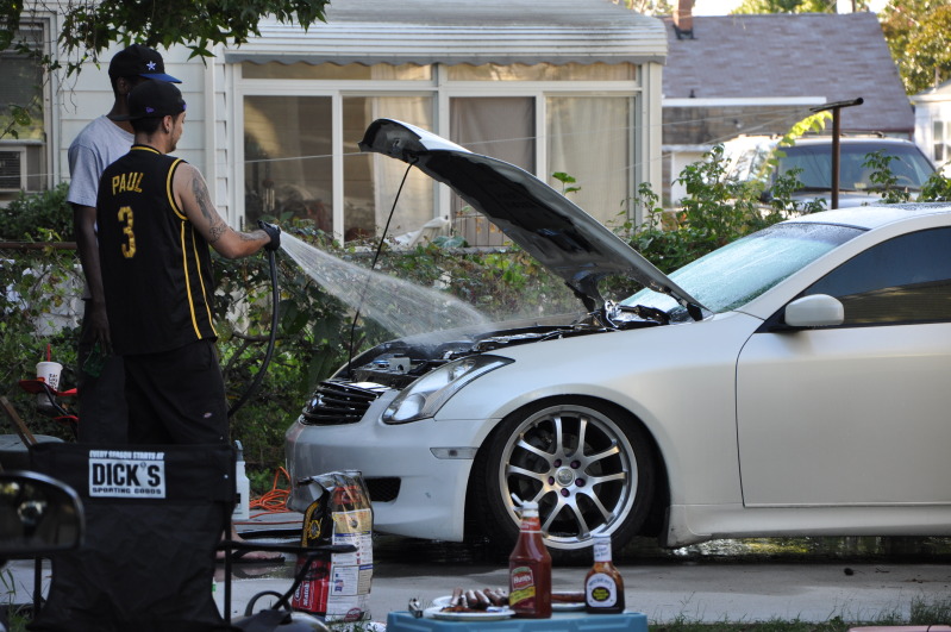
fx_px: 4156
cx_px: 476
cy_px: 316
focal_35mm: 158
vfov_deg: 8.7
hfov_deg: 13.1
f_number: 5.6
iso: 320
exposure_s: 1/125
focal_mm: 105
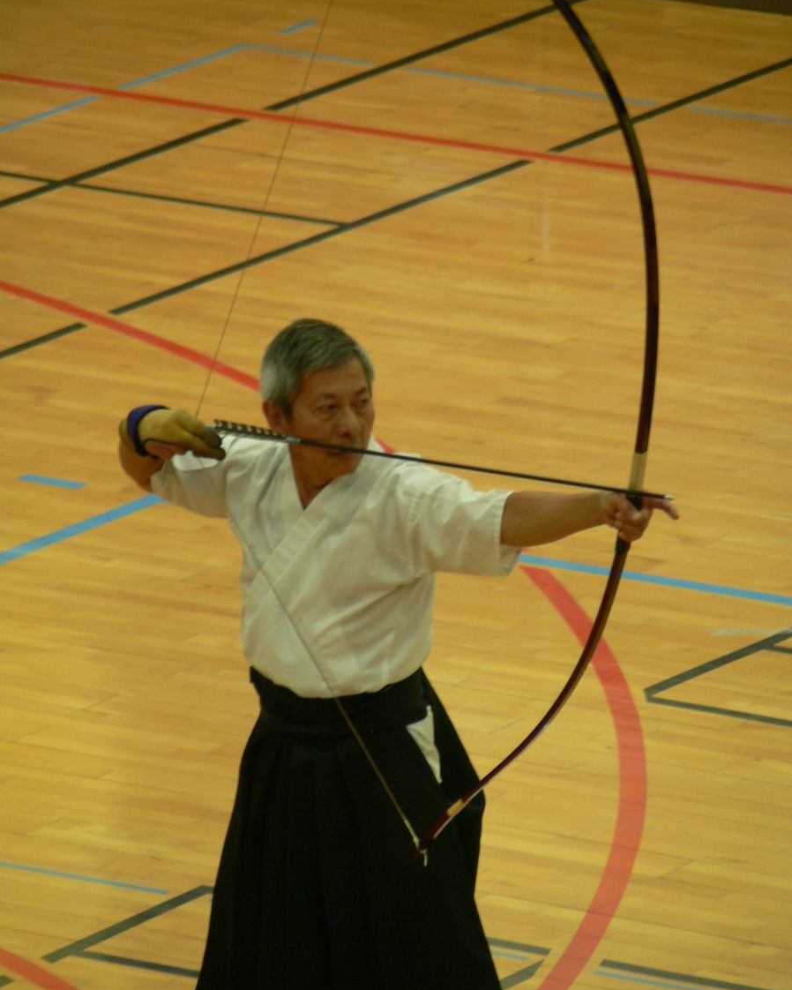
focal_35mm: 451
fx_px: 13211
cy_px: 499
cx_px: 396
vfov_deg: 4.3
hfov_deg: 3.4
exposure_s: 1/30
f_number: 3.3
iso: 100
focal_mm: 72
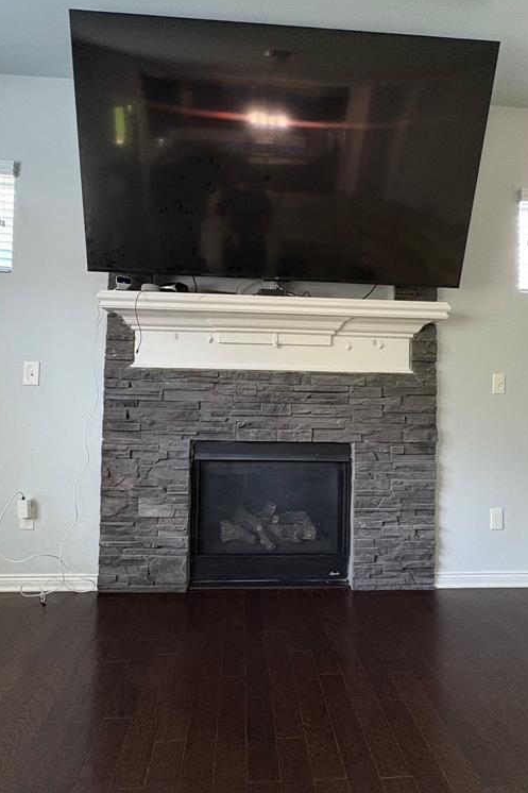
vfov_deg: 84.0
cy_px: 386
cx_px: 269
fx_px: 440
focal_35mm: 20
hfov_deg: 61.9
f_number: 2.2
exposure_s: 1/60
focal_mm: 2.22
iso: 640
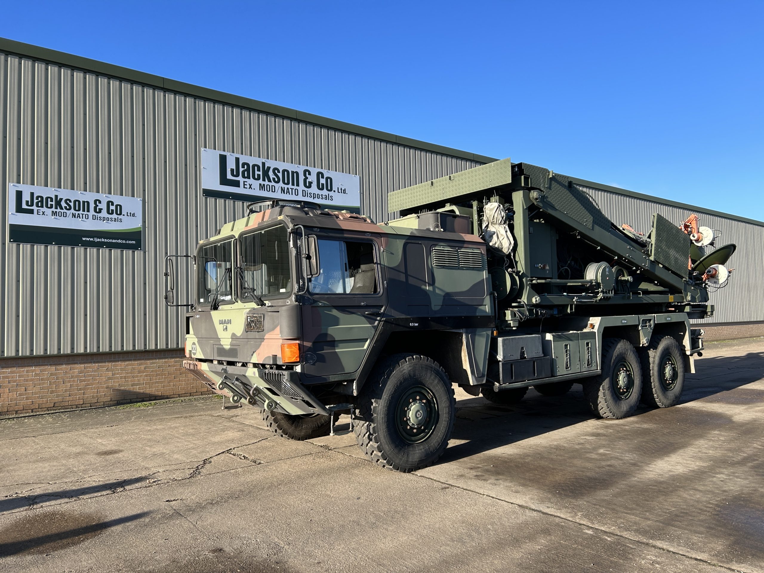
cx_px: 382
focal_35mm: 26
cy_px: 286
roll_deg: +1.6
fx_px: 574
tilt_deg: +2.0
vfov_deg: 53.1
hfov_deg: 67.3
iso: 50
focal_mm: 5.7
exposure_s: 1/1669
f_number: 1.5
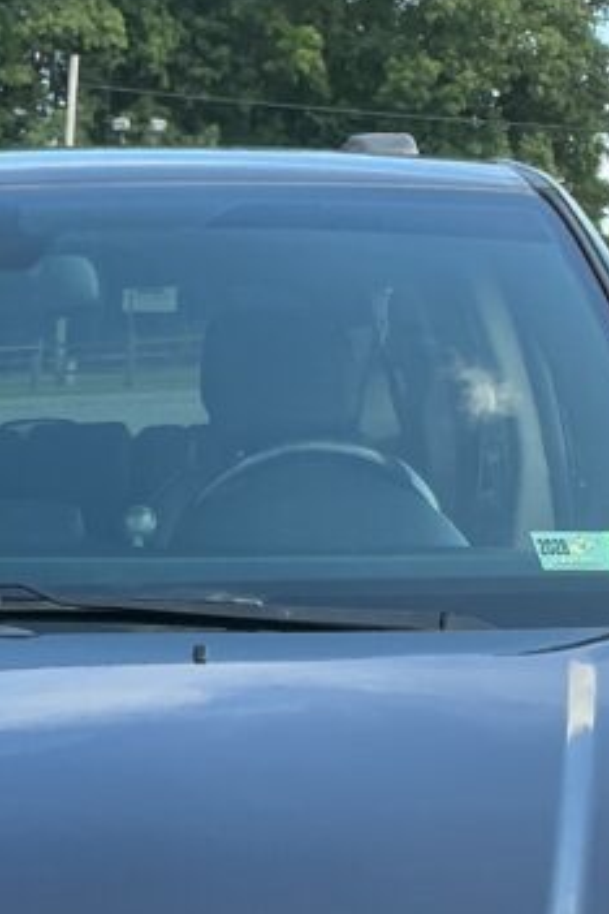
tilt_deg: -21.1
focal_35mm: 88
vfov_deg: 21.1
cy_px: 1174
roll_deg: -1.4
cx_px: -128
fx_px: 2233
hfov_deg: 15.0
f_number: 1.8
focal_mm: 3
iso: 25
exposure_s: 1/348
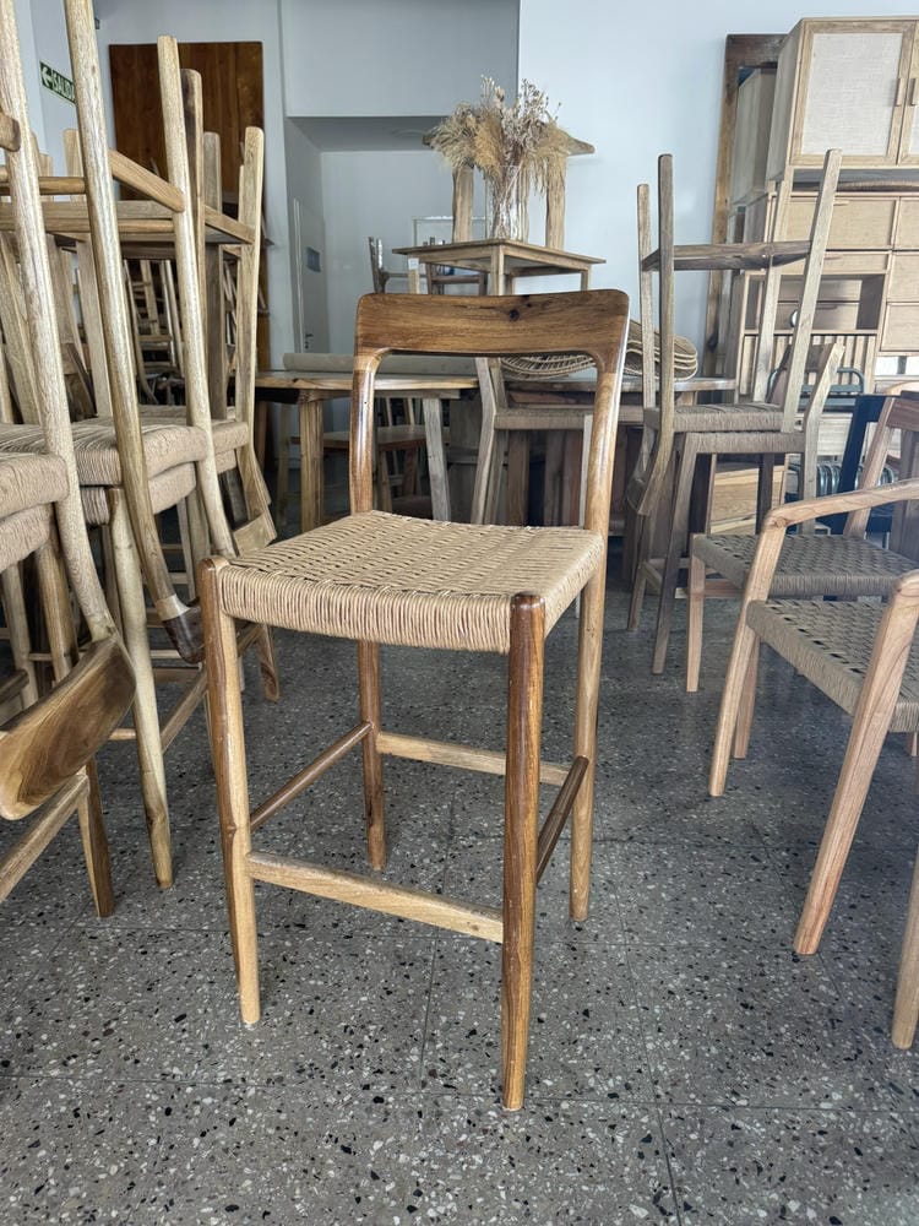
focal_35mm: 24
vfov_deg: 71.6
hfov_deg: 56.8
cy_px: 613
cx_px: 460
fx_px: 850
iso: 200
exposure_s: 1/112
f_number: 1.78
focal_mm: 6.76
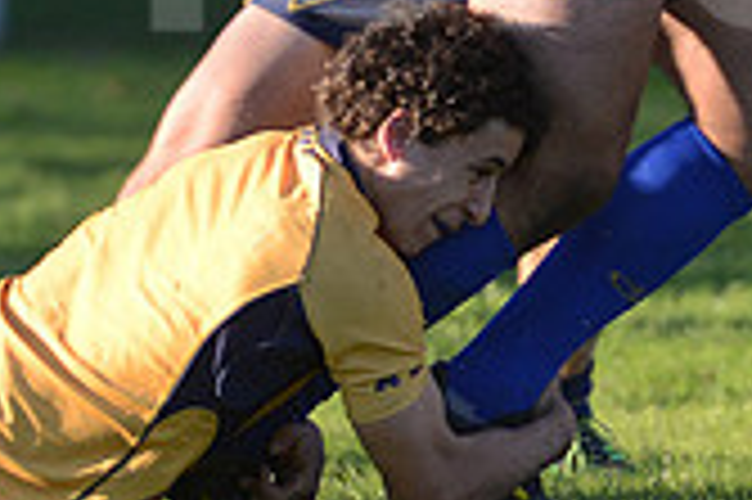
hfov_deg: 2.2
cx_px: 297
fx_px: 19616
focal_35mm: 940
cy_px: -124
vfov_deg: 1.5
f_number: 4
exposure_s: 1/640
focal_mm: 270
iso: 500
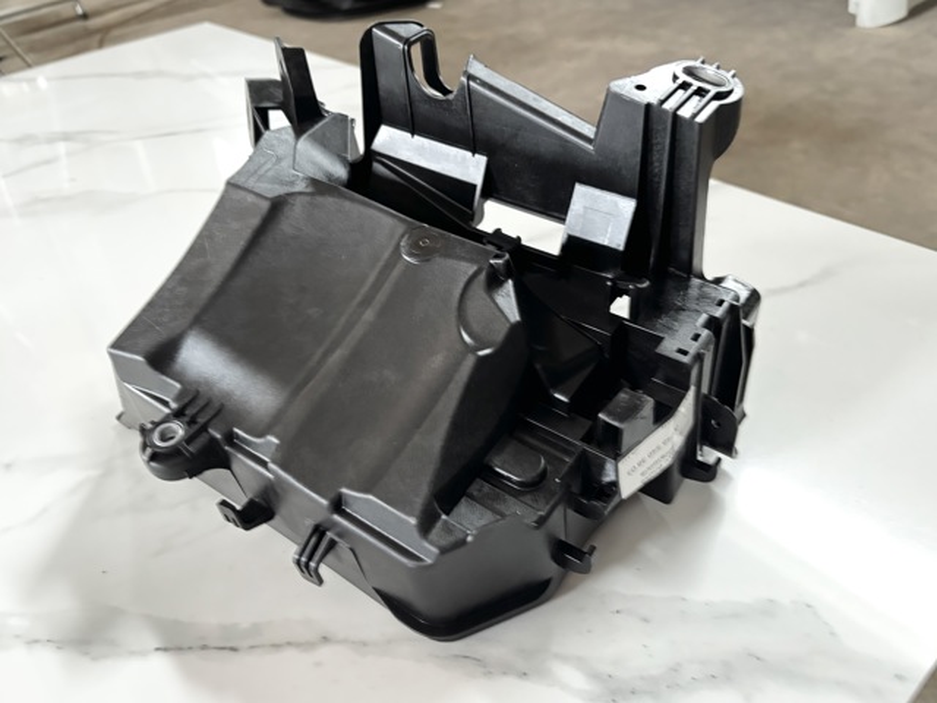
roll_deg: +6.0
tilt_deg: -36.0
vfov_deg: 53.1
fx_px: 704
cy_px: 352
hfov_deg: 67.3
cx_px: 468
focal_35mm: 26
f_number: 1.6
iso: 1000
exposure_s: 1/24
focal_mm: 5.96
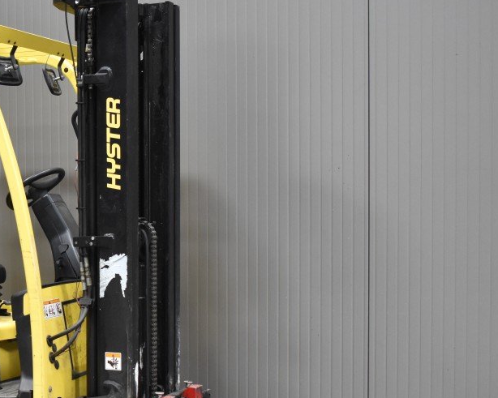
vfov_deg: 19.8
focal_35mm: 77
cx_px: 21
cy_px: 265
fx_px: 1135
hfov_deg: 23.9
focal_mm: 28
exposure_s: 1/40
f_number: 5
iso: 1250
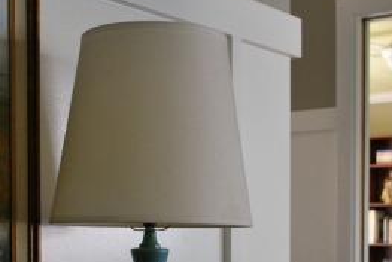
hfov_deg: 25.9
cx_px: 151
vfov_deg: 17.1
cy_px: 271
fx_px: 850
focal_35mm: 78
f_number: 4.2
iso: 500
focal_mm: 24
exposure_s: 1/30
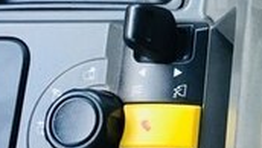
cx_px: 361
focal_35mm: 121
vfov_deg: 9.9
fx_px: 841
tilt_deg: -70.9
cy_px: -14
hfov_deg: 16.5
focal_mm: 4.15
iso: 25
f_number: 2.2
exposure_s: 1/33
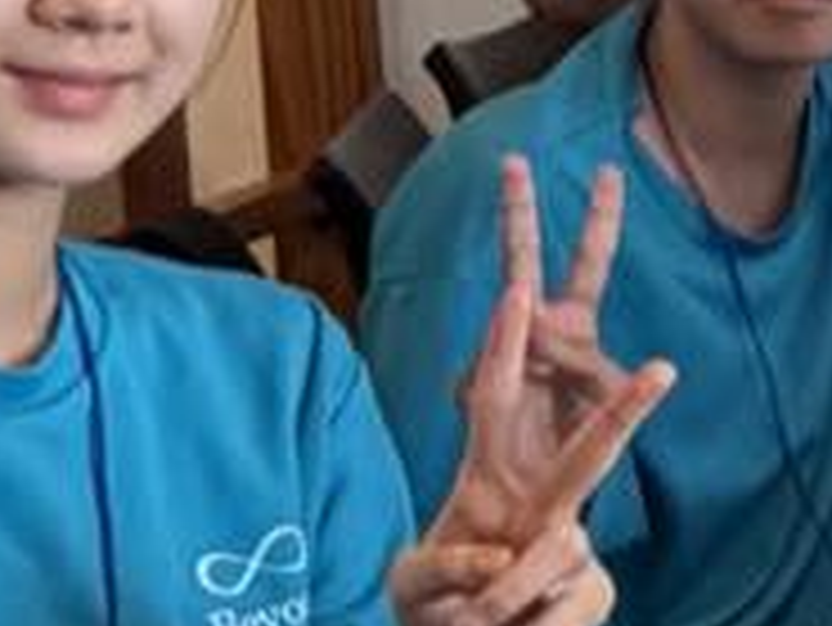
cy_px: 50
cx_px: 1408
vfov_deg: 13.8
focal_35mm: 106
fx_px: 2549
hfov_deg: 16.2
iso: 320
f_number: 2.2
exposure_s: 1/72
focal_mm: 2.22
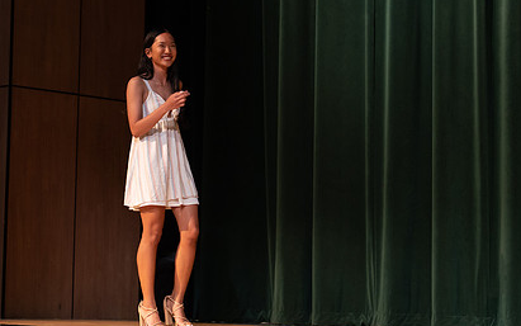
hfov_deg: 19.4
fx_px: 1519
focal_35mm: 107
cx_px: 163
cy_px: 152
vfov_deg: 12.2
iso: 640
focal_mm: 50
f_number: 1.2
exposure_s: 1/320
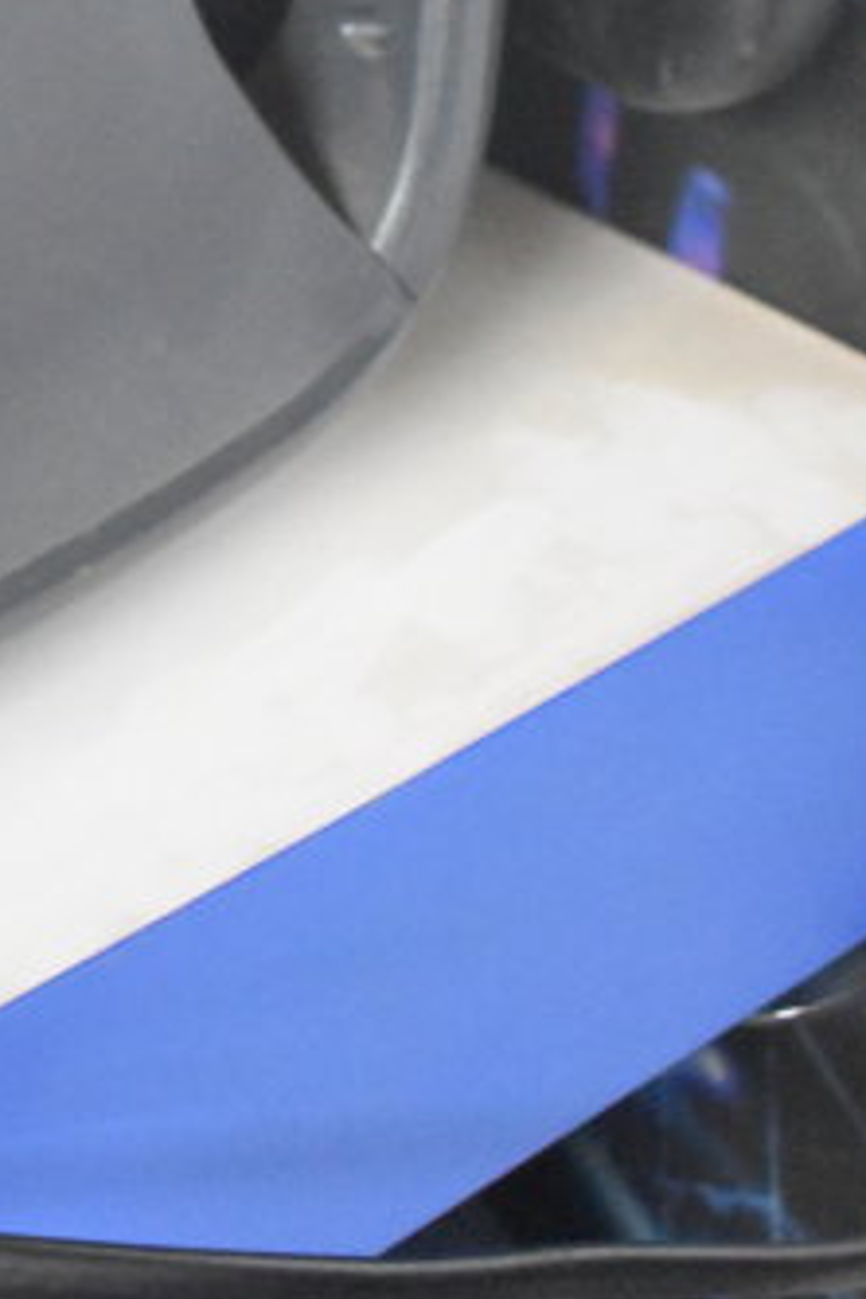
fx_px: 3572
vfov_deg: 19.2
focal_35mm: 99
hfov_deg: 13.4
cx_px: -203
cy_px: -349
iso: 9000
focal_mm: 24
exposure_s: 1/40
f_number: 3.8
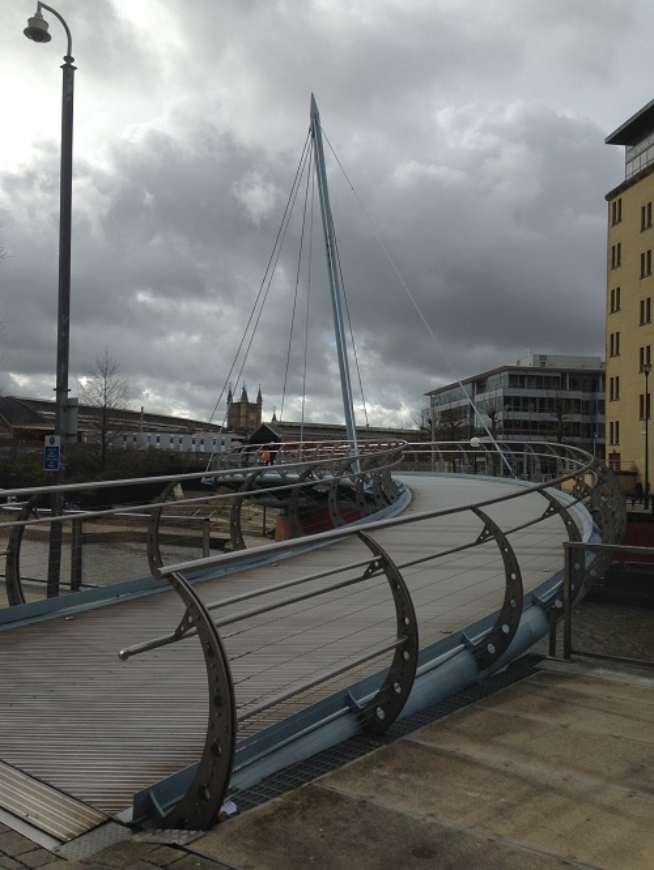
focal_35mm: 33
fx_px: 831
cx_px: 327
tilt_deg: +2.1
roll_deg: -0.5
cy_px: 435
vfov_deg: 55.3
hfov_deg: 43.0
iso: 50
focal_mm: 4.12
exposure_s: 1/2088
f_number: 2.4
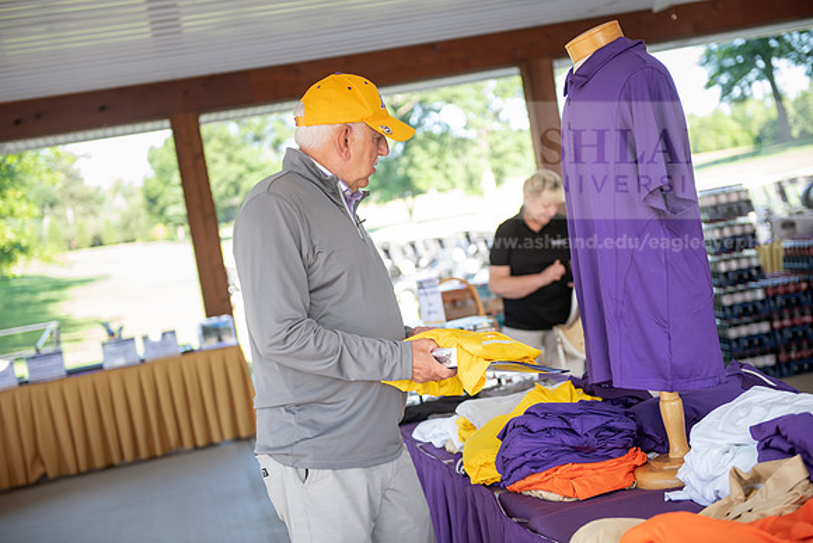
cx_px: 406
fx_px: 1265
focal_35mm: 56
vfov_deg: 24.2
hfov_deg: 35.6
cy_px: 272
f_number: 3.2
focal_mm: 56
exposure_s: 1/200
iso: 320
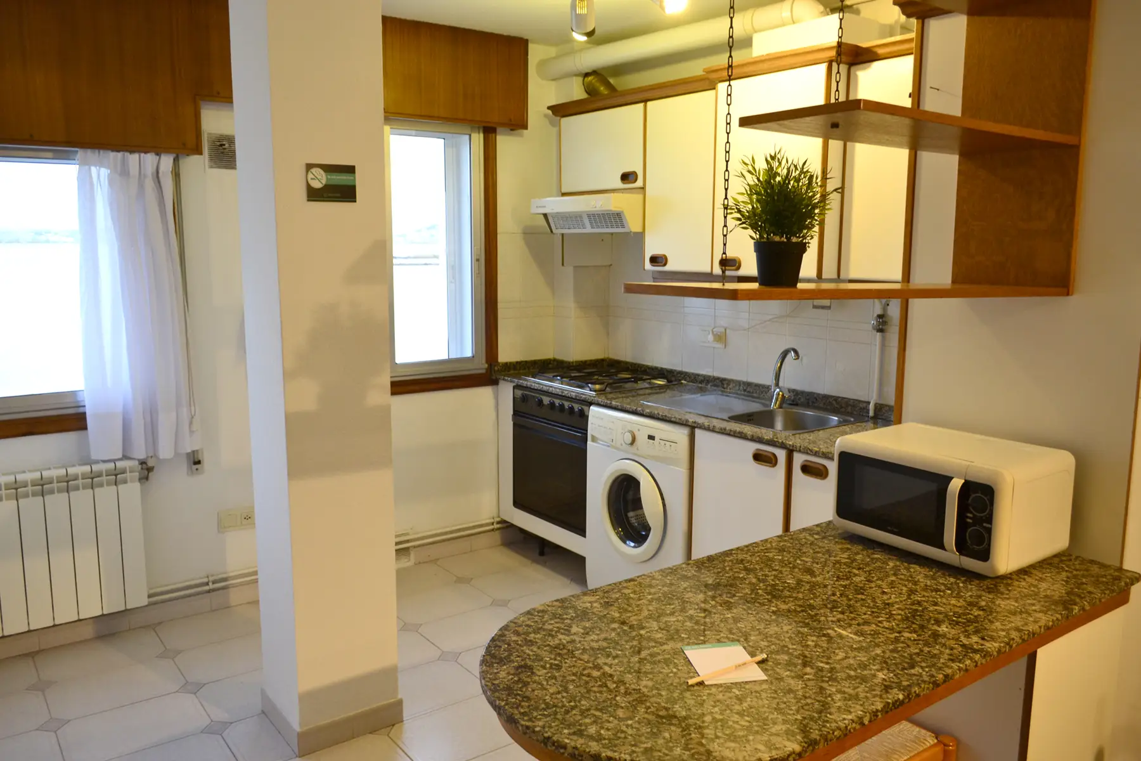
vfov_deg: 47.9
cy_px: 380
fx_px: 856
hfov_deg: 67.4
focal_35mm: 27
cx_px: 570
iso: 800
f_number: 6.3
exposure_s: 1/15
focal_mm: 18
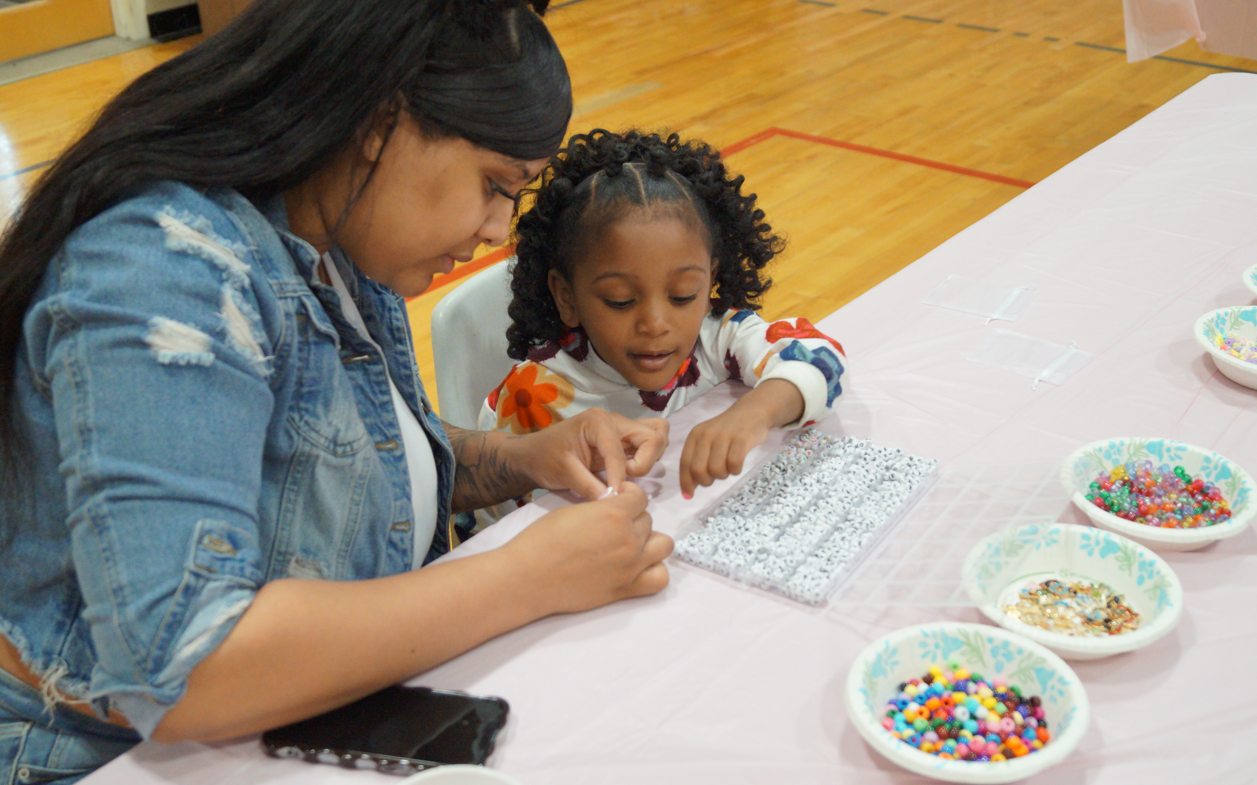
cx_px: 626
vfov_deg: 29.9
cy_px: 391
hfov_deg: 46.2
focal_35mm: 43
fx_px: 1473
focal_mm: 28
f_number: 4.5
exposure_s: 1/160
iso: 1600
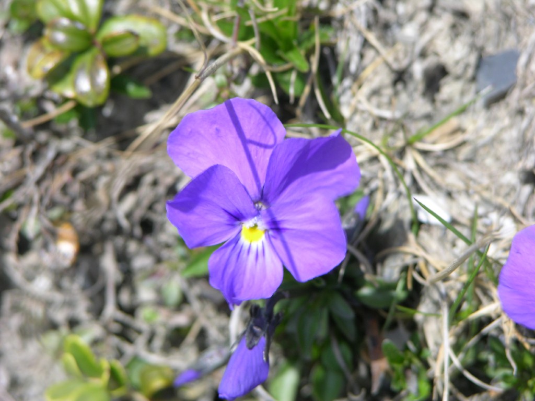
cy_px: 200
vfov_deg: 5.3
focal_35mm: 280
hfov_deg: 7.1
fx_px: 4327
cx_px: 268
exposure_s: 1/207
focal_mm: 71.2
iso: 50
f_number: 4.7
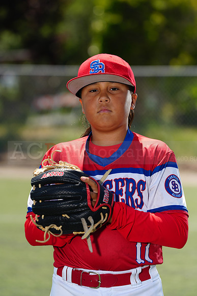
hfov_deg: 6.9
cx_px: 98
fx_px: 1641
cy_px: 148
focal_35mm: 200
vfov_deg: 10.3
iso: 50
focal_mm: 200
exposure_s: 1/250
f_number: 5
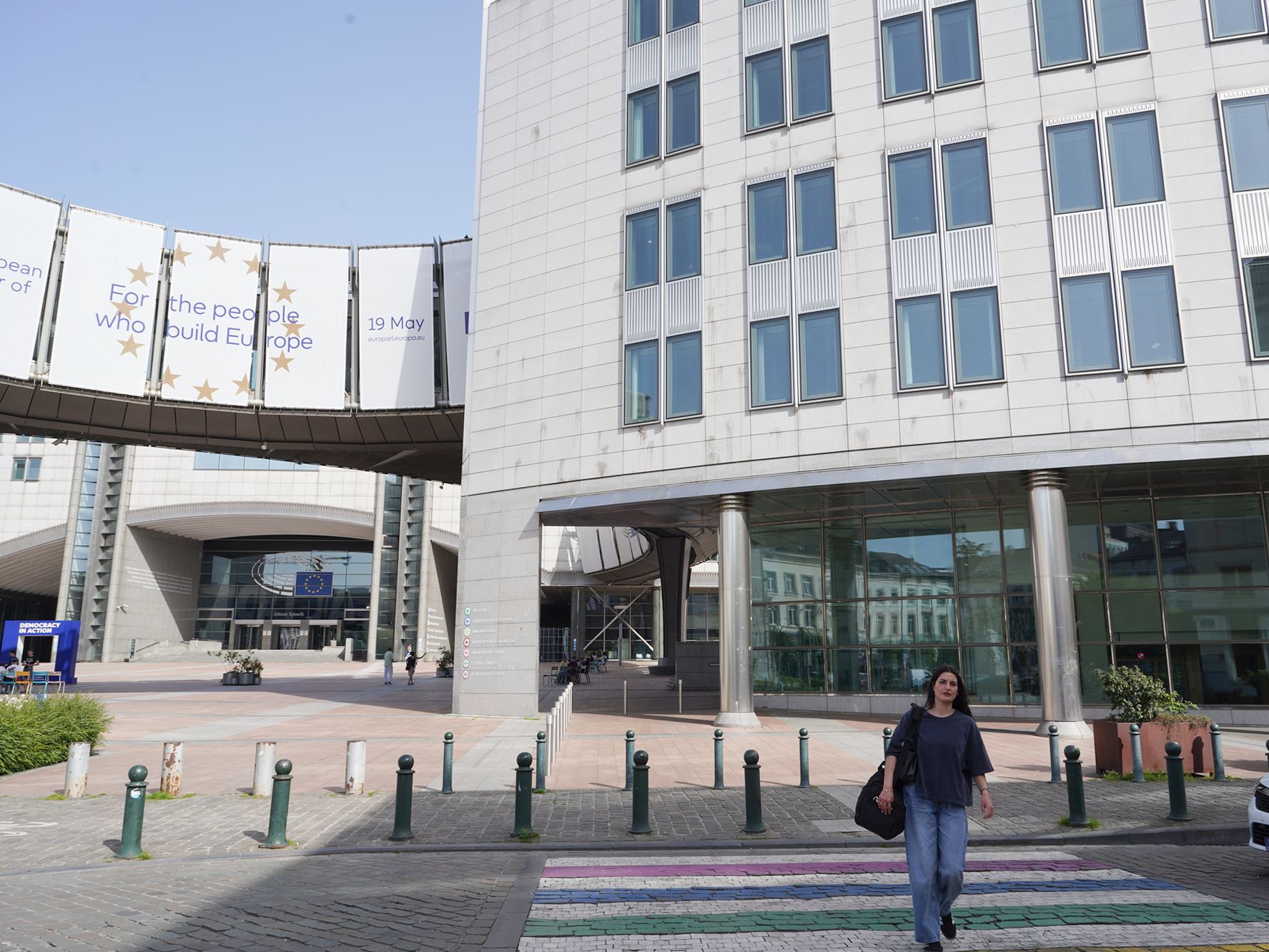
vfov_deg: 53.1
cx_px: 668
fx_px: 953
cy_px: 476
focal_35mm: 26
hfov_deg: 67.3
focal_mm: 24
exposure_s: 1/100
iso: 100
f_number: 13
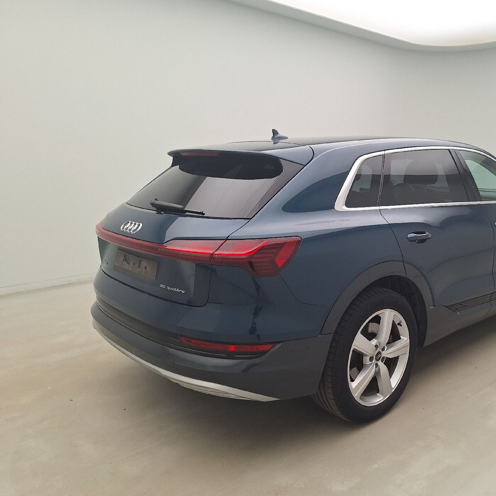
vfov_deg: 57.3
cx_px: 341
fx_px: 454
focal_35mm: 28
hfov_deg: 55.8
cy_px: 249
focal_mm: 5.54
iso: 40
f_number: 1.8
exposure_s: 1/132
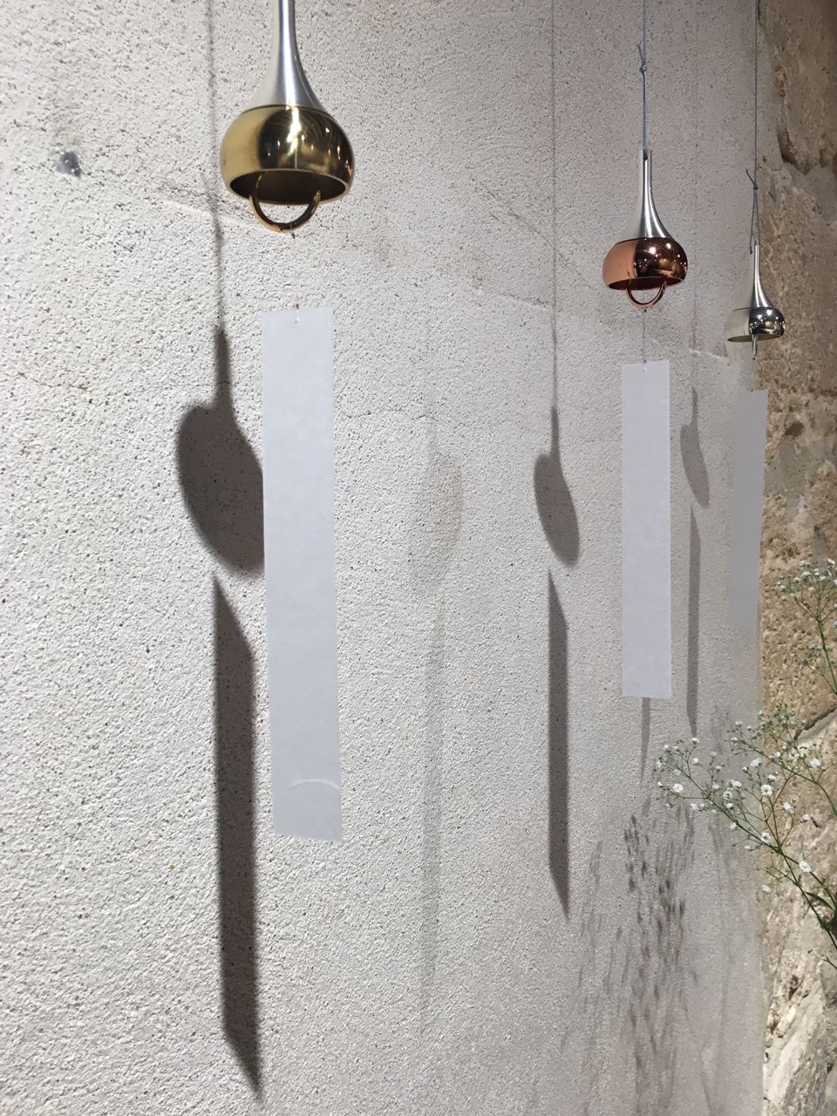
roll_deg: +2.5
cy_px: 558
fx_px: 935
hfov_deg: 48.2
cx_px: 418
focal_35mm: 29
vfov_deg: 61.7
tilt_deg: -3.1
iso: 25
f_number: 2.2
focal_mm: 4.15
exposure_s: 1/33
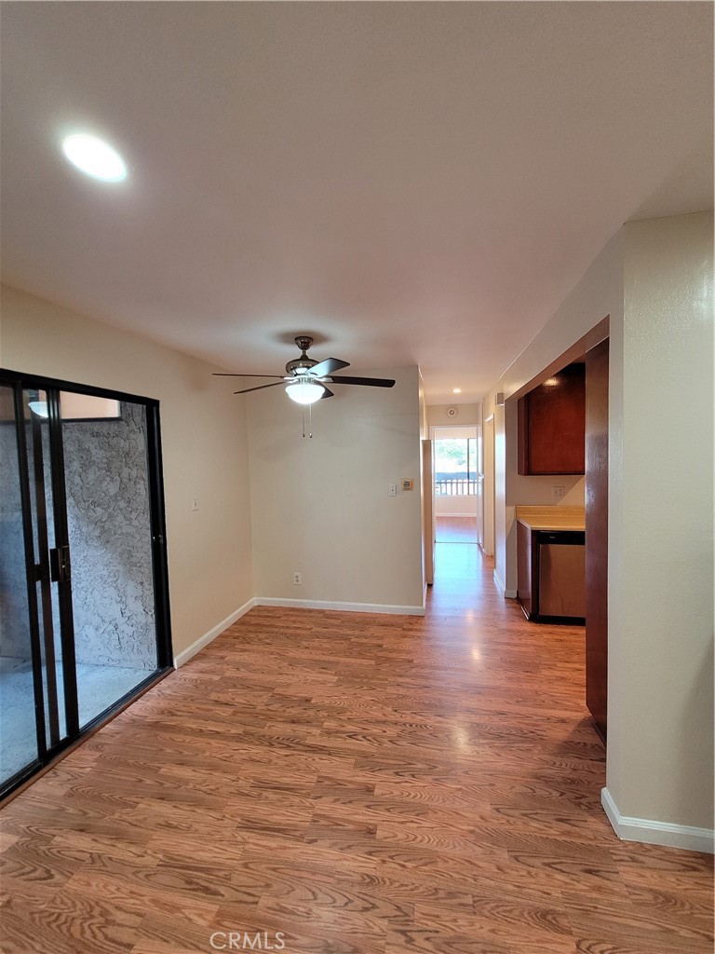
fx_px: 358
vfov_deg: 106.2
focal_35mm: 13
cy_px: 477
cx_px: 358
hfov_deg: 89.9
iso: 250
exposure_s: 1/60
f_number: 2.2
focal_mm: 1.74
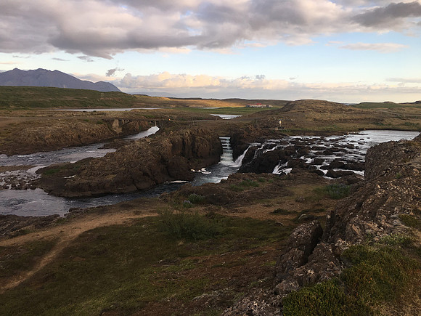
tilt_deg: -10.1
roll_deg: -1.0
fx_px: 353
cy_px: 158
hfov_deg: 61.7
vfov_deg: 48.2
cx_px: 210
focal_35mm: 29
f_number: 2.2
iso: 25
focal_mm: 4.15
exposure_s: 1/413
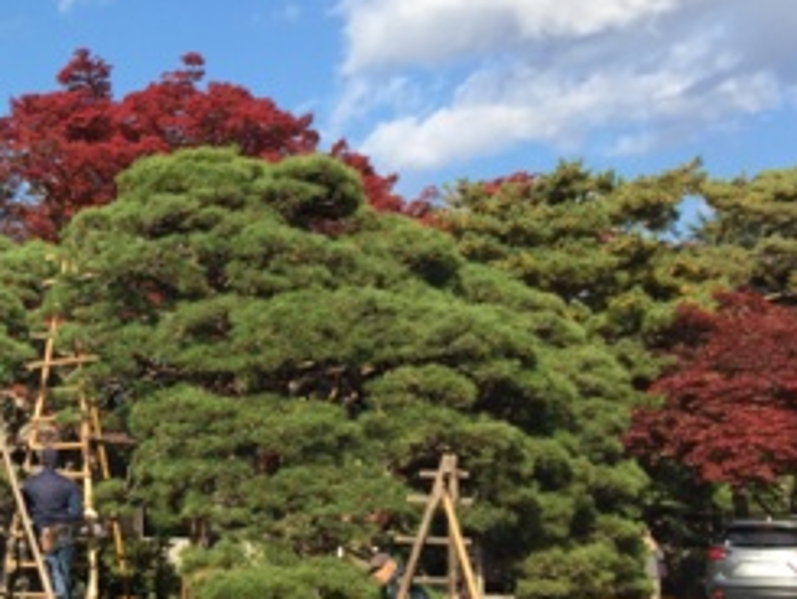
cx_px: -117
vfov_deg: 20.7
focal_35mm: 71
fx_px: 1636
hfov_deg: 25.1
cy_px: 316
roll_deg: +0.2
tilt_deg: +5.8
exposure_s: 1/1163
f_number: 2.2
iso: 32
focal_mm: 4.15
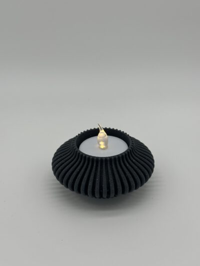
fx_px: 370
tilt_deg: -29.8
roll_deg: -1.1
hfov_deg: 30.3
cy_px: 133
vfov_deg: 39.6
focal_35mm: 48
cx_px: 100
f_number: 1.78
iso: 64
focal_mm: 6.86
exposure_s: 1/1783
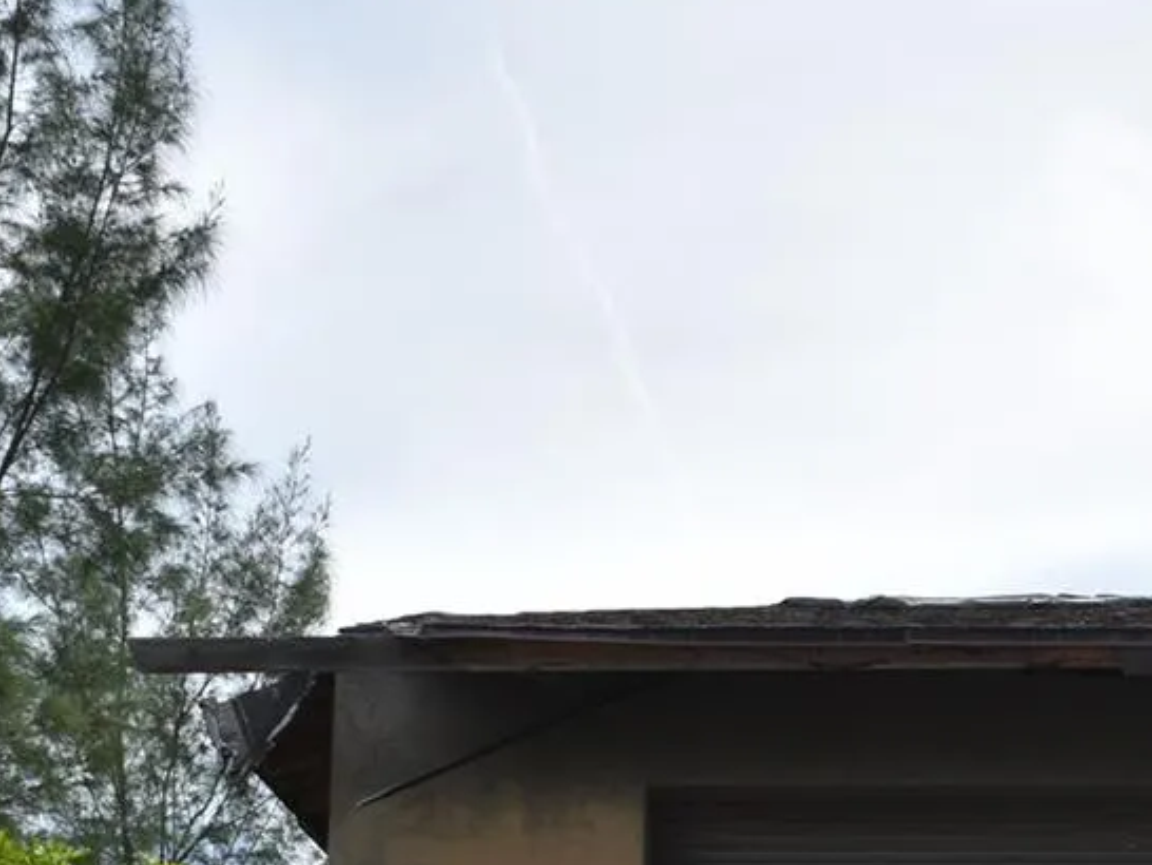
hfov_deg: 24.0
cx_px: 1274
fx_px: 2530
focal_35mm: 76
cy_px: 1063
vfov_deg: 18.3
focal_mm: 18
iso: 100
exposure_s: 1/200
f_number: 9
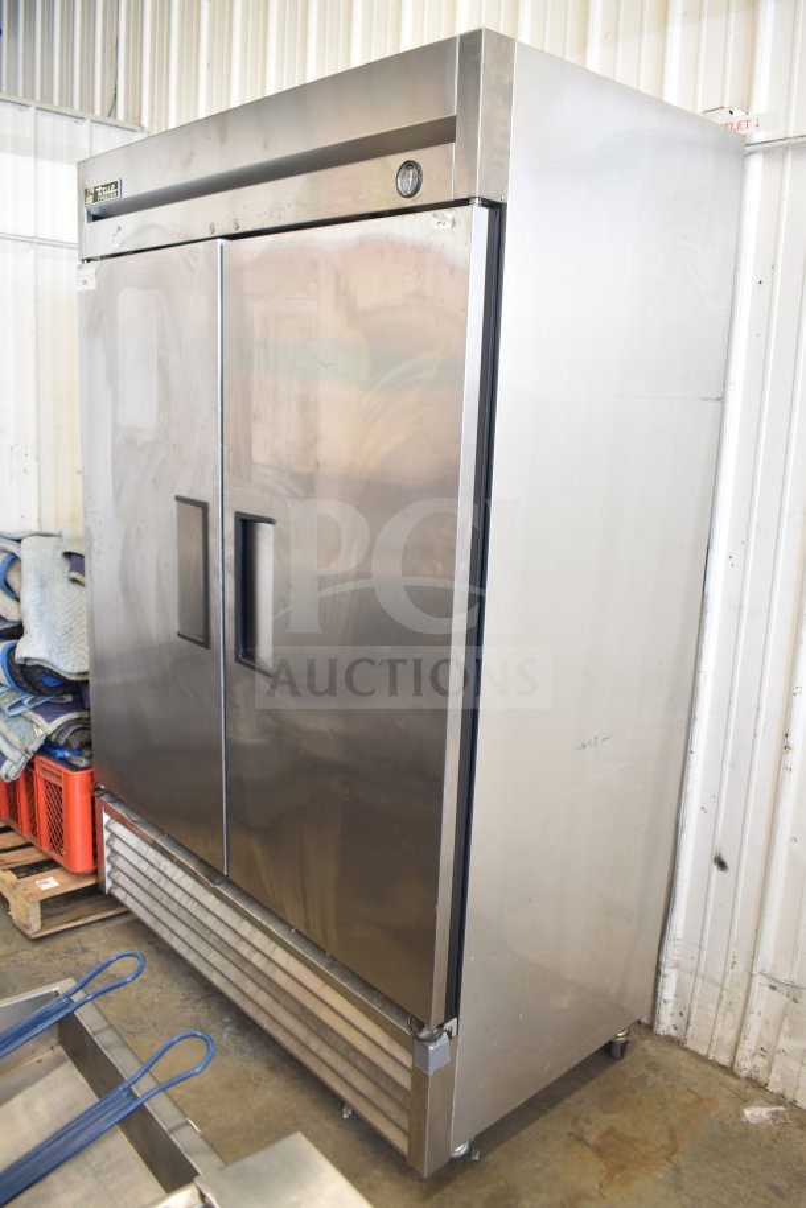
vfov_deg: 67.4
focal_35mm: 27
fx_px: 907
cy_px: 604
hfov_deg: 47.9
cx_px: 403
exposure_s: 1/30
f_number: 3.5
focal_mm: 18
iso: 360
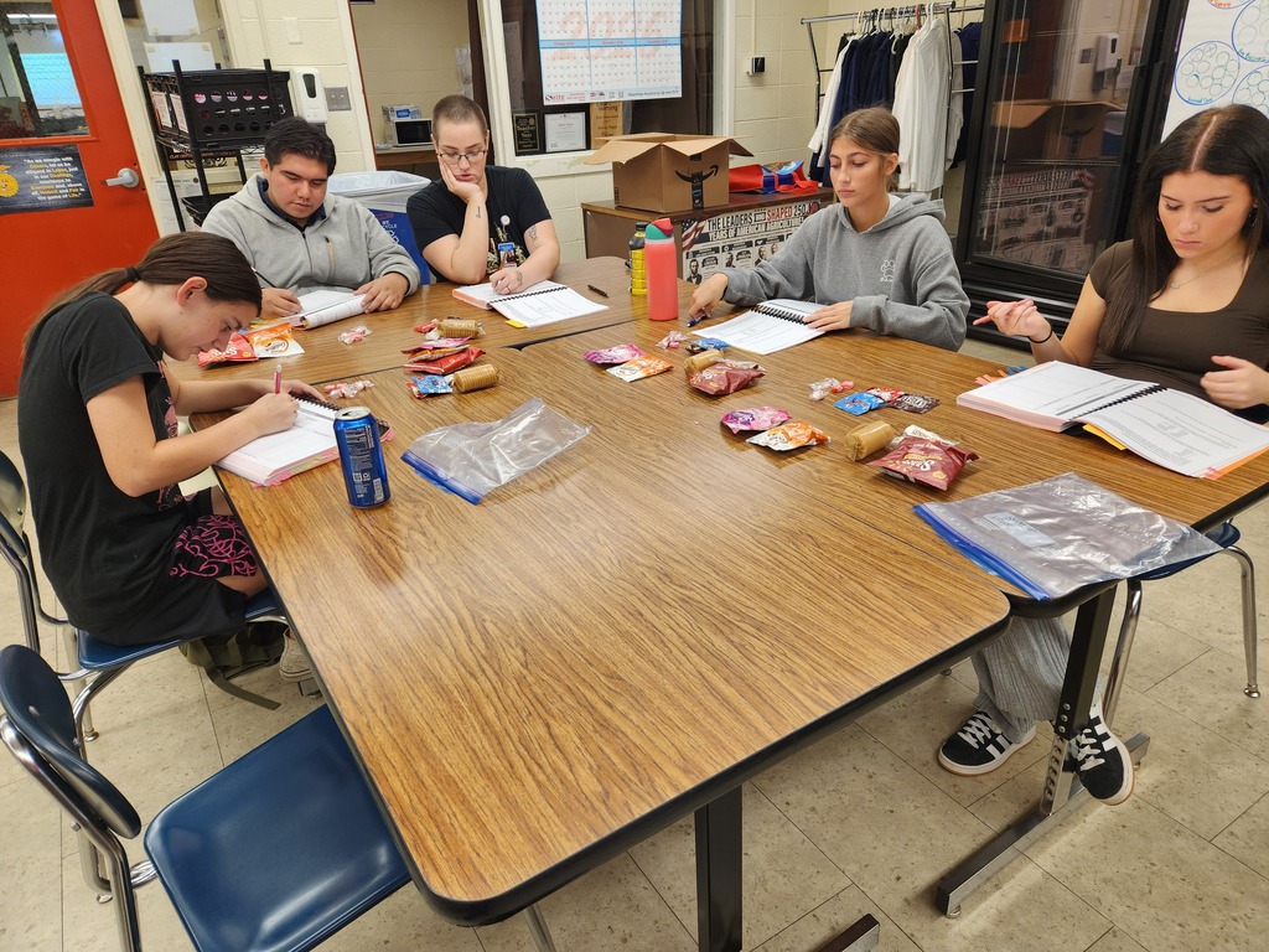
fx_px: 843
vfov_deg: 58.9
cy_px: 476
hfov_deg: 73.9
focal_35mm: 23
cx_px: 634
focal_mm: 5.4
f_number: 1.8
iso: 64
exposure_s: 1/120
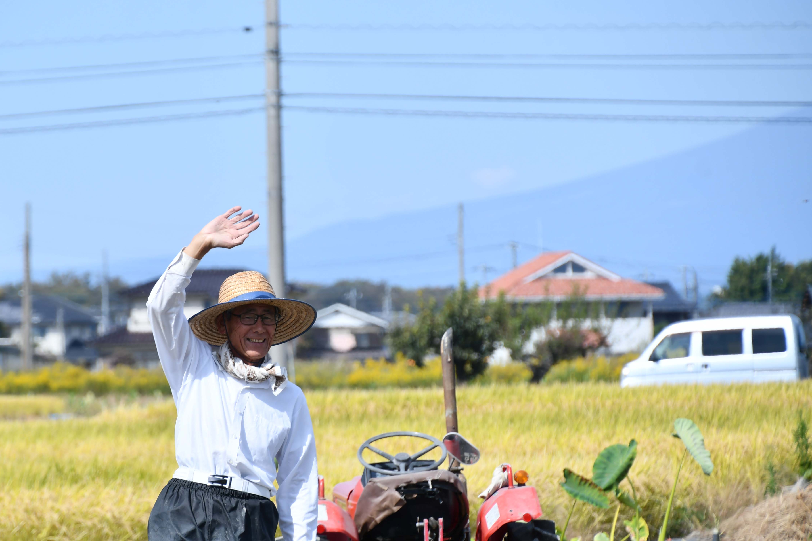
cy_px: 289
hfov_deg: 6.9
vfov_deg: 4.6
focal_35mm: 298
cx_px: 312
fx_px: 6721
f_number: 6.3
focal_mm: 160
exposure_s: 1/500
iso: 100
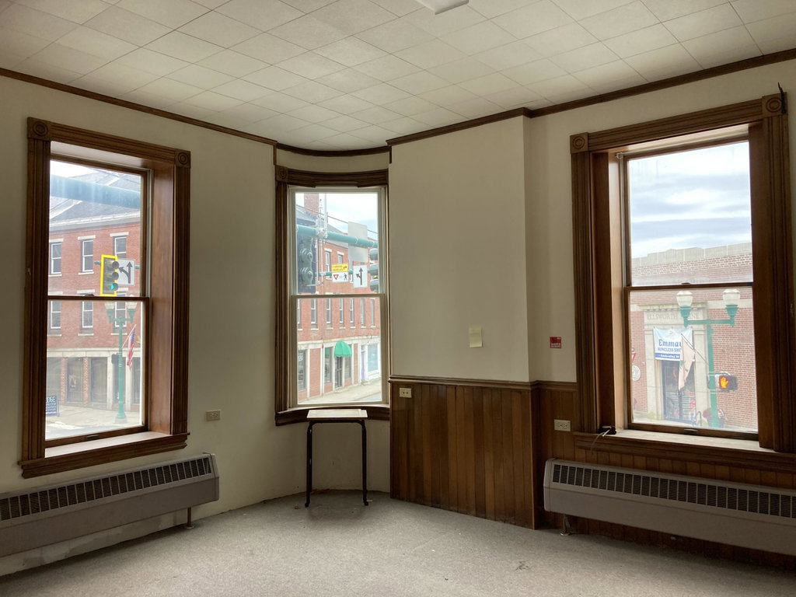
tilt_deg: +3.8
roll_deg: +1.8
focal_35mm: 28
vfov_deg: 49.7
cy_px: 298
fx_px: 644
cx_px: 398
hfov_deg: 63.4
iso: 80
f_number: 1.8
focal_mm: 3.99
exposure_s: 1/121
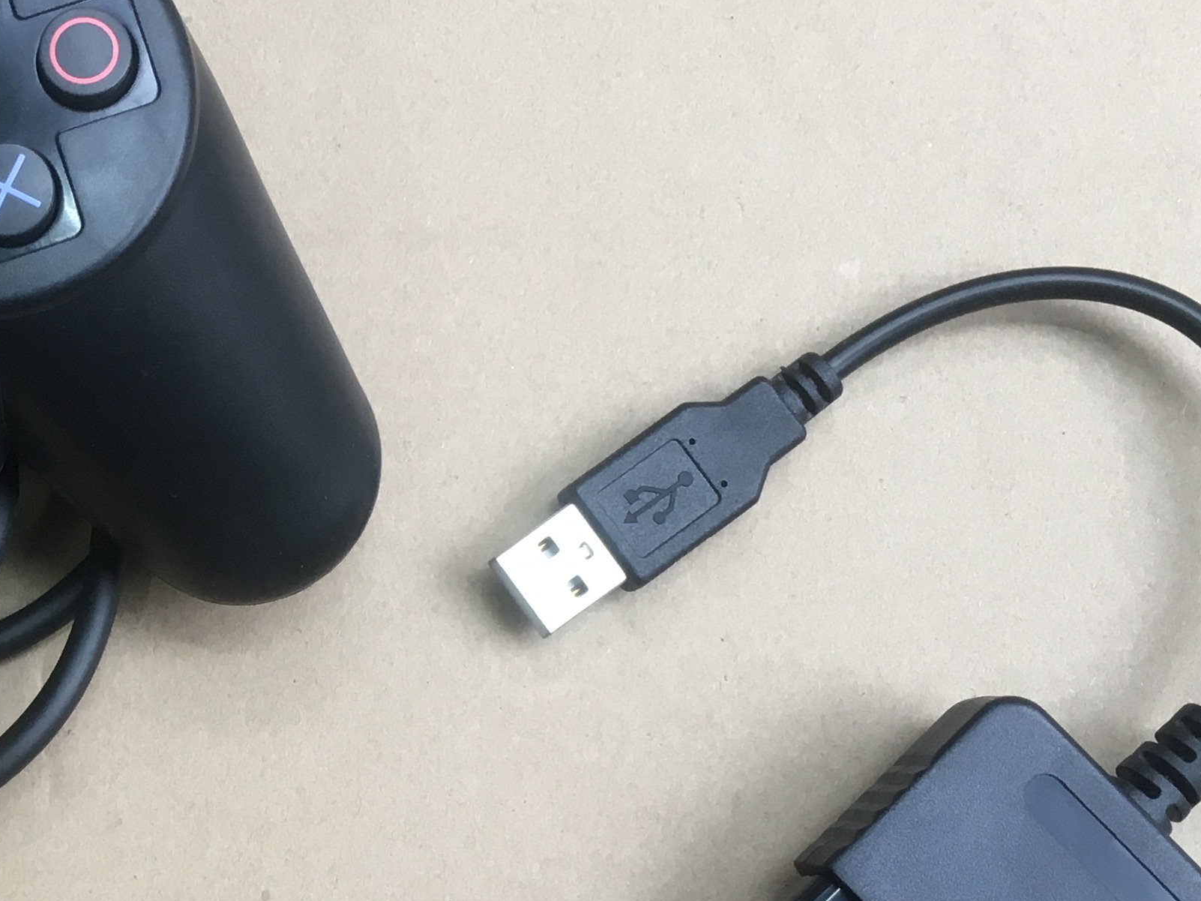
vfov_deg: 19.8
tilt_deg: -86.5
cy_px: 778
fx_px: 2532
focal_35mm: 73
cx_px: 37
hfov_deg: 25.5
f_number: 2.2
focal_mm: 4.15
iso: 64
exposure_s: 1/33
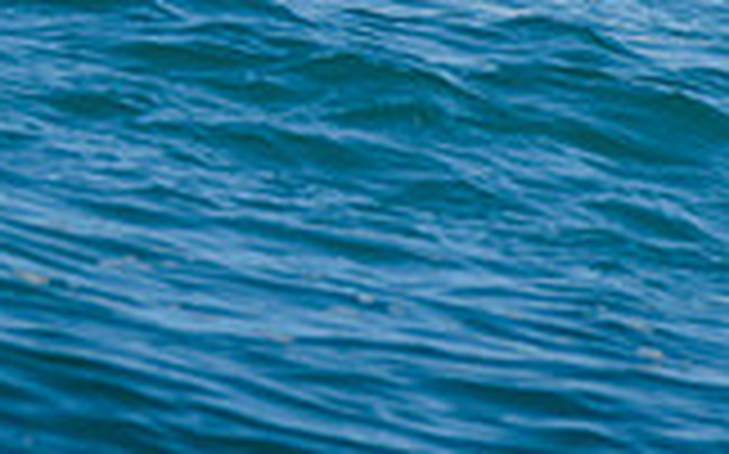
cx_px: -56
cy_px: -395
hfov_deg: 0.9
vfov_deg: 0.6
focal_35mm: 2241
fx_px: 44492
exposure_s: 1/2000
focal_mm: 500
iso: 140
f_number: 5.6
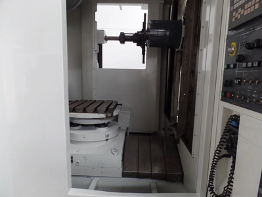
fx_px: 174
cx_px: 131
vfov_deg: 59.0
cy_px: 98
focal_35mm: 23
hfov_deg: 73.9
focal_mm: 4.1
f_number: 2.8
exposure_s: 1/30
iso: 240
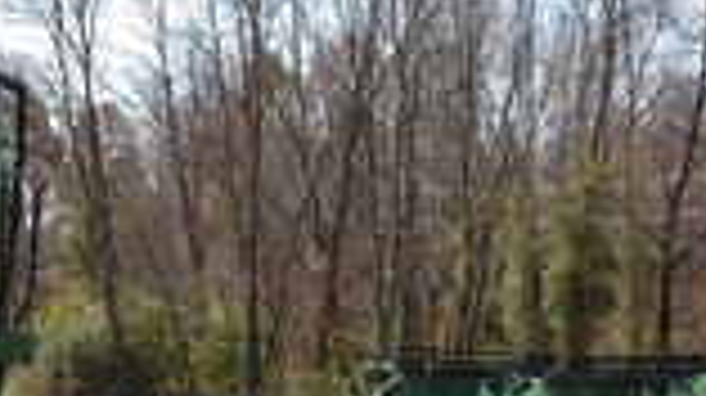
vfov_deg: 8.8
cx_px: 333
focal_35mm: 132
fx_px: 2469
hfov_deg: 16.3
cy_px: 720
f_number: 2.4
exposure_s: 1/935
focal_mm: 4.28
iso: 50
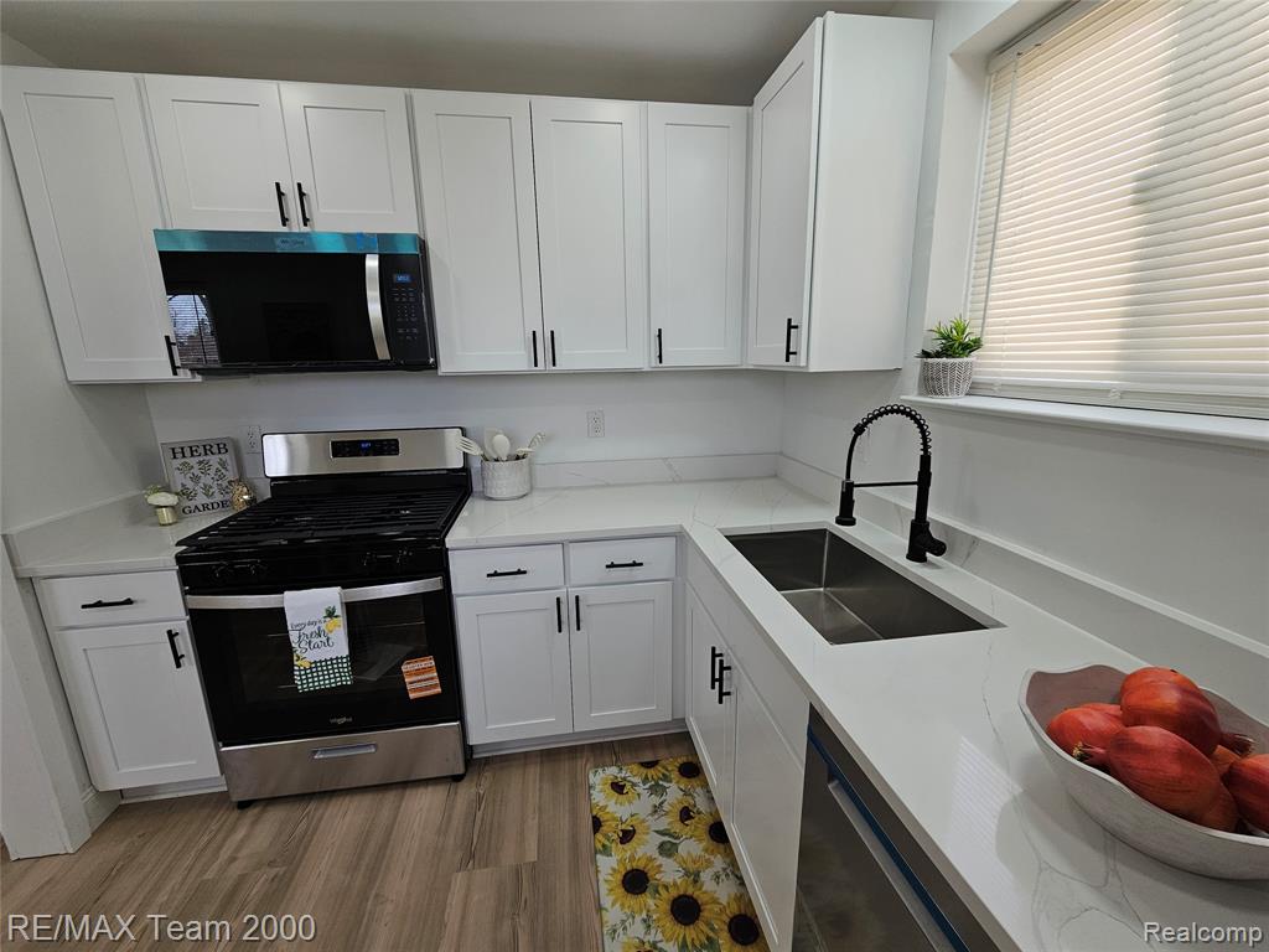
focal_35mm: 13
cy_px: 476
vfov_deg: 89.9
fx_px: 477
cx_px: 634
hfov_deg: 106.2
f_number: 2.2
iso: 50
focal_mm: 2.2
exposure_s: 1/120
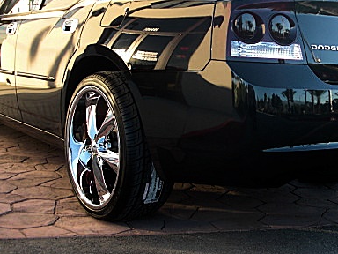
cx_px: 210
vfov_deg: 24.4
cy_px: 115
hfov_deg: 32.0
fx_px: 586
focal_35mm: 60
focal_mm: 6.3
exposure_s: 1/80
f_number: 2.8
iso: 50
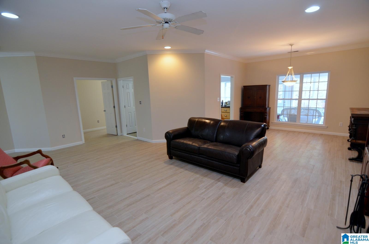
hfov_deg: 95.1
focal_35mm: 16
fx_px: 169
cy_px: 122
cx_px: 184
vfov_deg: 71.8
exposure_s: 1/45
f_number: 3.3
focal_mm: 11
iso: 800
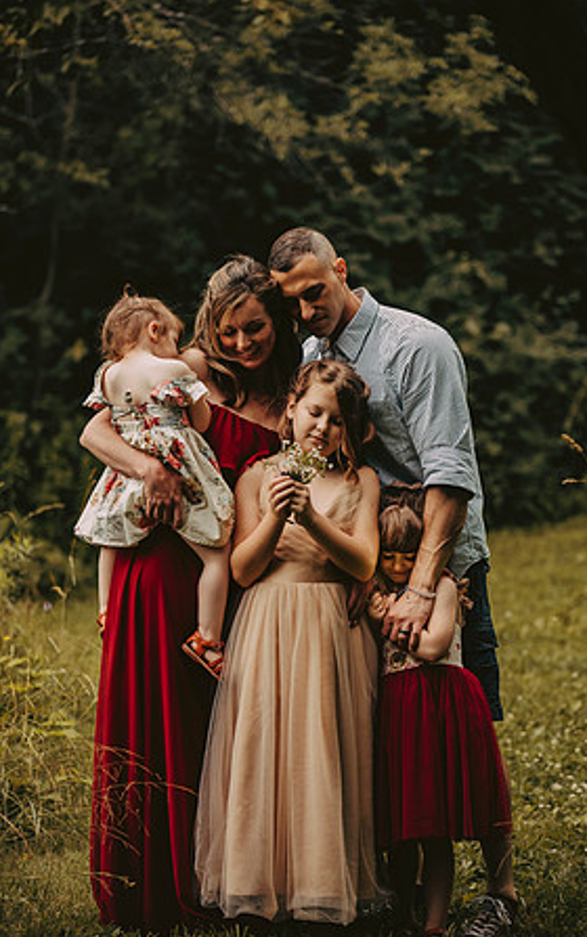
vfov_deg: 17.0
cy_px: 470
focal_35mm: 123
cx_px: 308
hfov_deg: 10.7
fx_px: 3143
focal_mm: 120
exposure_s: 1/1250
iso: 640
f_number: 2.8
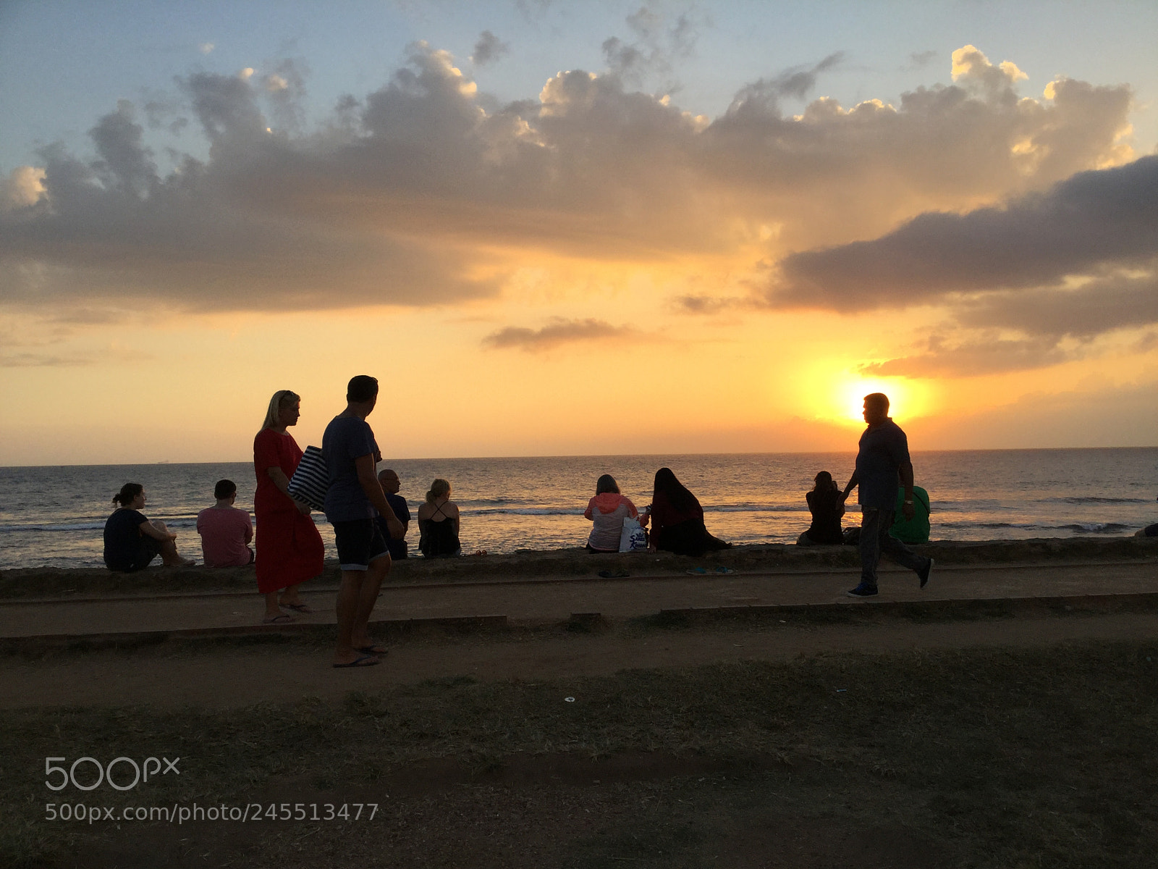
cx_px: 579
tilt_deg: +0.7
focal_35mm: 31
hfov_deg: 58.4
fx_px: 1037
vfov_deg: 45.4
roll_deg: +0.1
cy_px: 434
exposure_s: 1/375
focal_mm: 3.3
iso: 25
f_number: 2.4
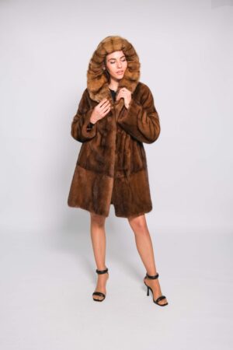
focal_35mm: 47
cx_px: 116
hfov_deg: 28.6
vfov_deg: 41.9
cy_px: 175
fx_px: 456
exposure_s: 1/160
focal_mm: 31.1
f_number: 3.6
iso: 80
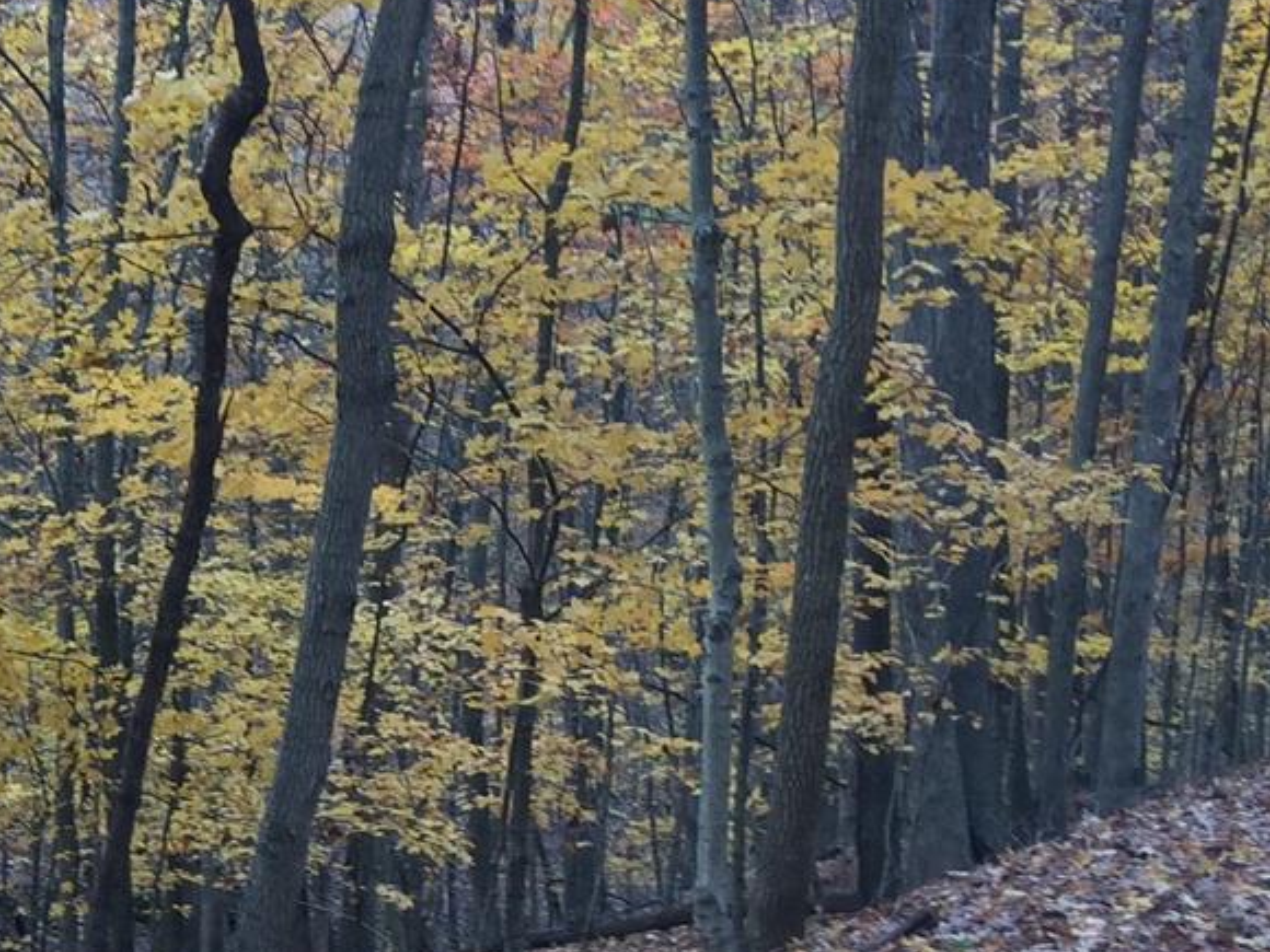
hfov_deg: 21.7
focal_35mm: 80
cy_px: 650
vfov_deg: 18.4
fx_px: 2935
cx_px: -442
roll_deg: +2.3
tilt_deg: -11.4
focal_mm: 4.15
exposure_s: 1/120
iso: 40
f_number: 2.2
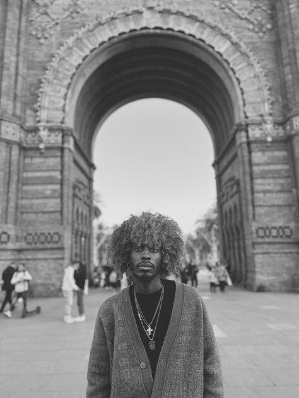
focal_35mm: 26
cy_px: 199
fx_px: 299
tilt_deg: +11.9
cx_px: 150
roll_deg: +1.3
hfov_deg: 53.1
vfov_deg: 67.3
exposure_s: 1/184
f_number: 1.5
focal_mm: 5.7
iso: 40
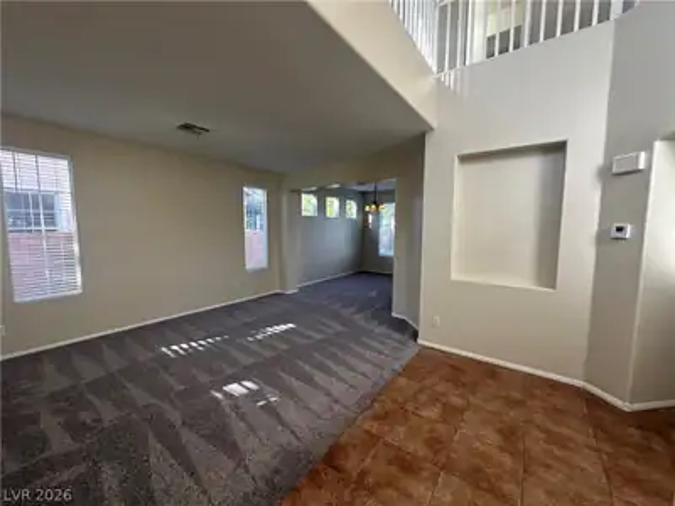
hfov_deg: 102.1
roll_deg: -0.4
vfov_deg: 85.7
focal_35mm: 14
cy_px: 253
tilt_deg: -5.2
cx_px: 338
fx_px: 273
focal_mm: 2.22
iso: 100
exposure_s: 1/120
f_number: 2.2
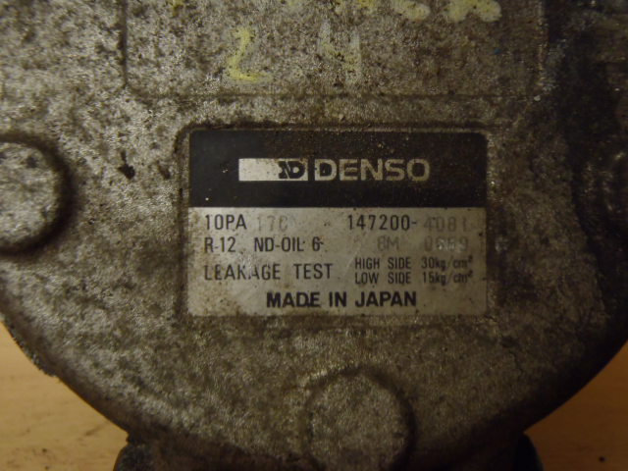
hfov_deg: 50.1
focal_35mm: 37
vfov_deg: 38.7
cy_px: 236
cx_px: 314
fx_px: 671
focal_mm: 6.64
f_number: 4.7
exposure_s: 1/4
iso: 320
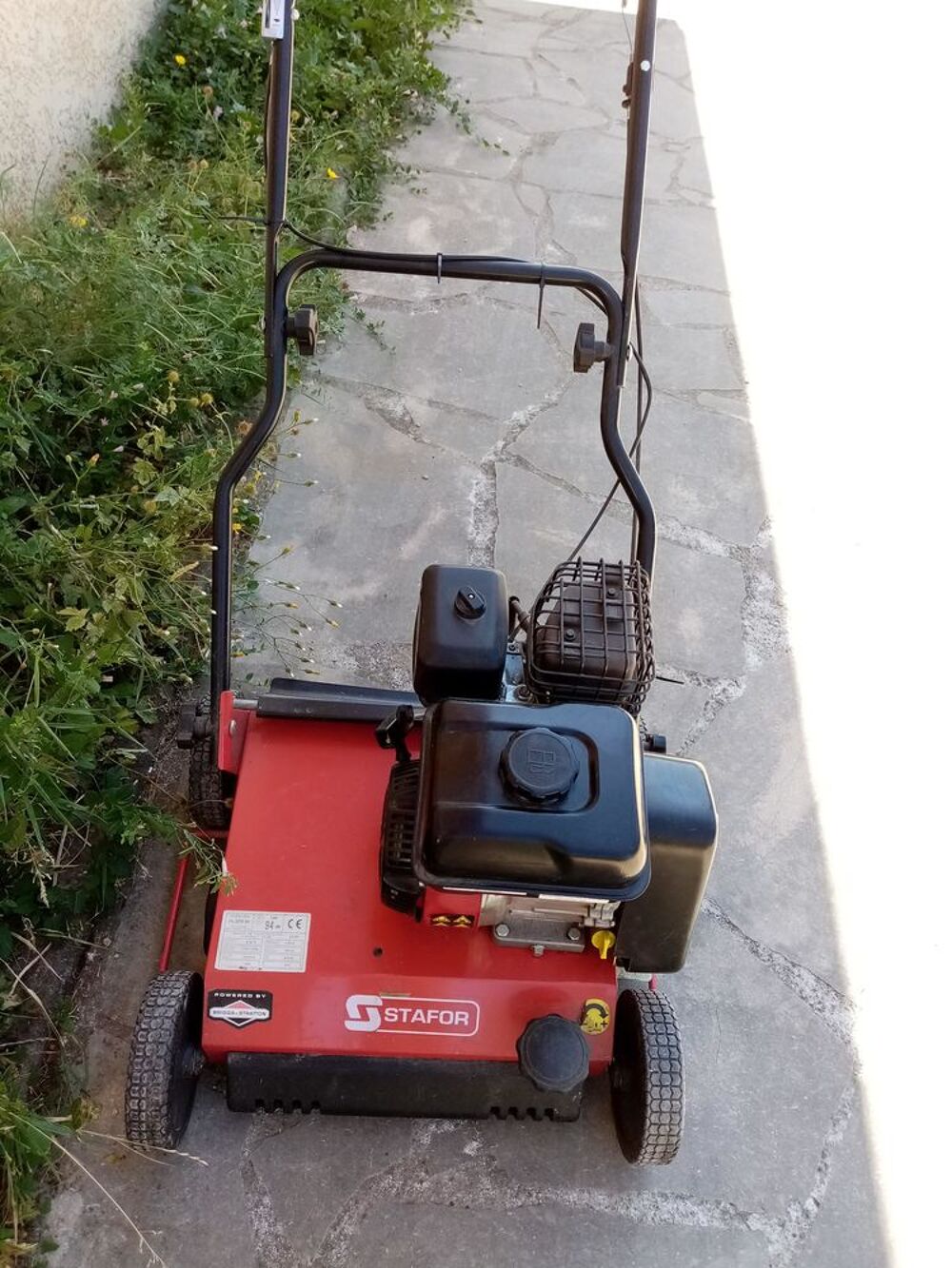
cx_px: 476
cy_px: 634
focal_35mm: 26
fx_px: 953
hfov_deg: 53.1
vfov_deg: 67.3
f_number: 1.8
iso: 101
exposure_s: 1/163
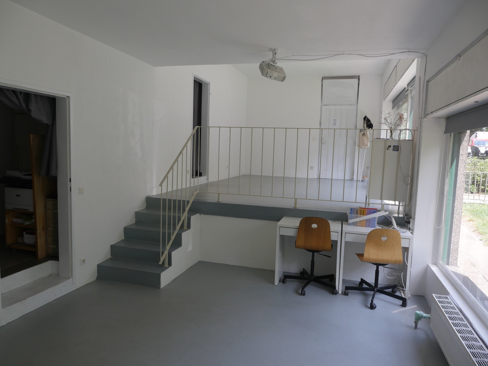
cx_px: 244
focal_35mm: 24
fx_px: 338
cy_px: 183
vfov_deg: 56.8
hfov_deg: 71.6
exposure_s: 1/200
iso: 200
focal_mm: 12
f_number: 4
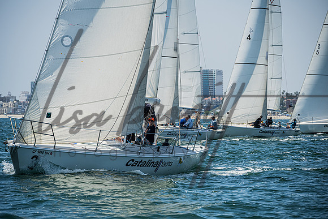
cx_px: 164
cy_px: 110
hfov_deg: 8.6
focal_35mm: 240
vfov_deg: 5.7
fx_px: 2187
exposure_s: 1/1600
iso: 400
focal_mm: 240
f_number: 8
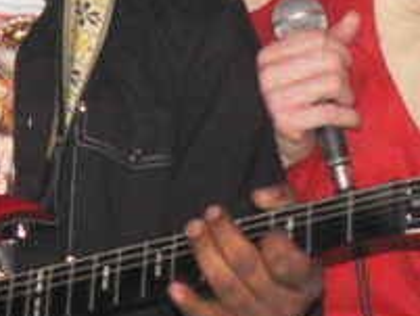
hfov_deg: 9.1
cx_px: 179
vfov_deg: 6.8
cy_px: -12
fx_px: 2634
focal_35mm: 217
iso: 300
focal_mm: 13.1
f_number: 3.2
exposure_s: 1/60
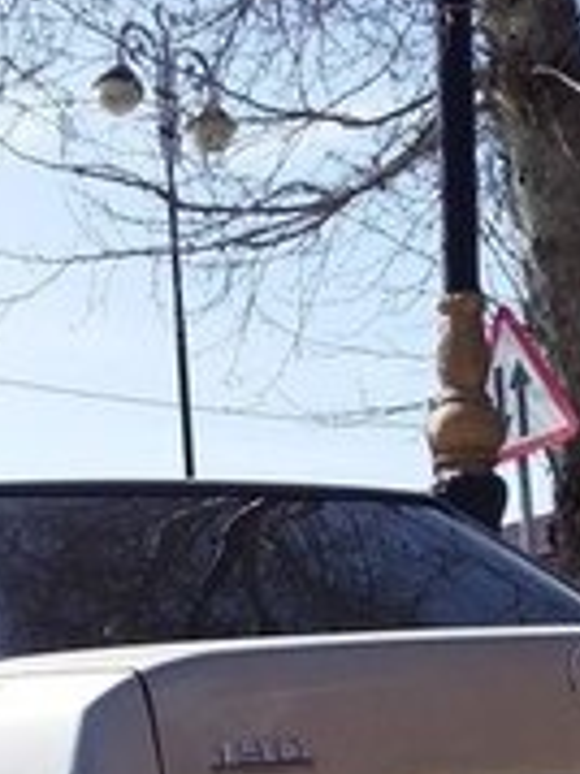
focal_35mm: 86
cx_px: 286
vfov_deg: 21.5
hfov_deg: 17.1
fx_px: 1924
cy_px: 865
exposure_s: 1/1184
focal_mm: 3.3
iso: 40
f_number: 2.2
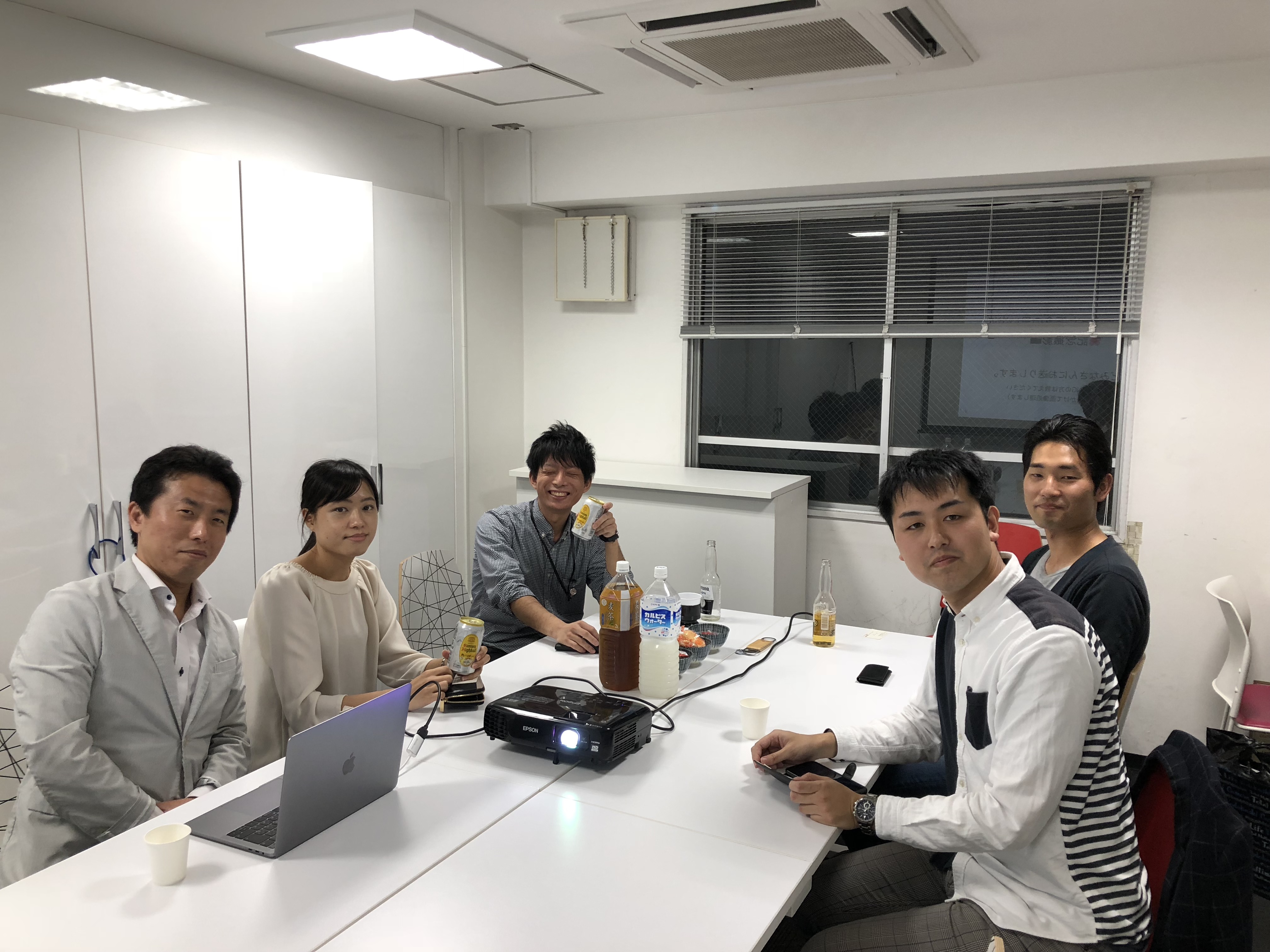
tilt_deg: -7.0
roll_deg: +0.1
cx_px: 635
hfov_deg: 63.4
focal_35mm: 28
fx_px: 1027
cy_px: 476
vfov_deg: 49.7
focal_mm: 4
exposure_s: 1/30
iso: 25
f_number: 1.8
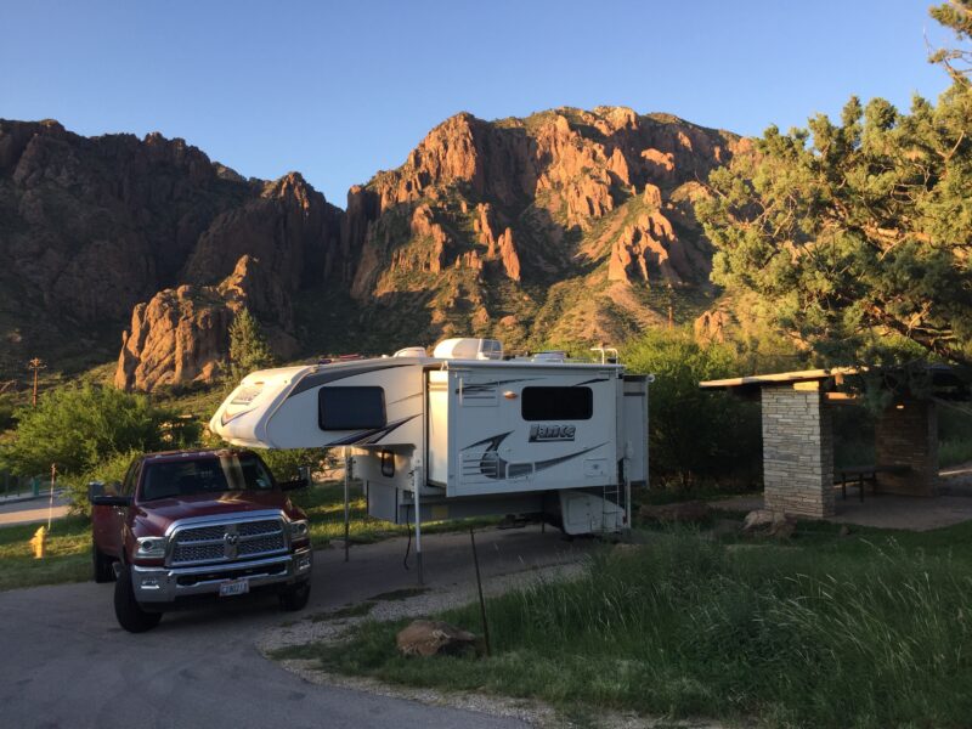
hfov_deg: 61.7
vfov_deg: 48.2
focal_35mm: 29
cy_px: 364
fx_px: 814
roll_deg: -0.7
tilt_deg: +2.7
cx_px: 486
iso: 32
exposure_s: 1/384
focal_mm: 4.15
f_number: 2.2
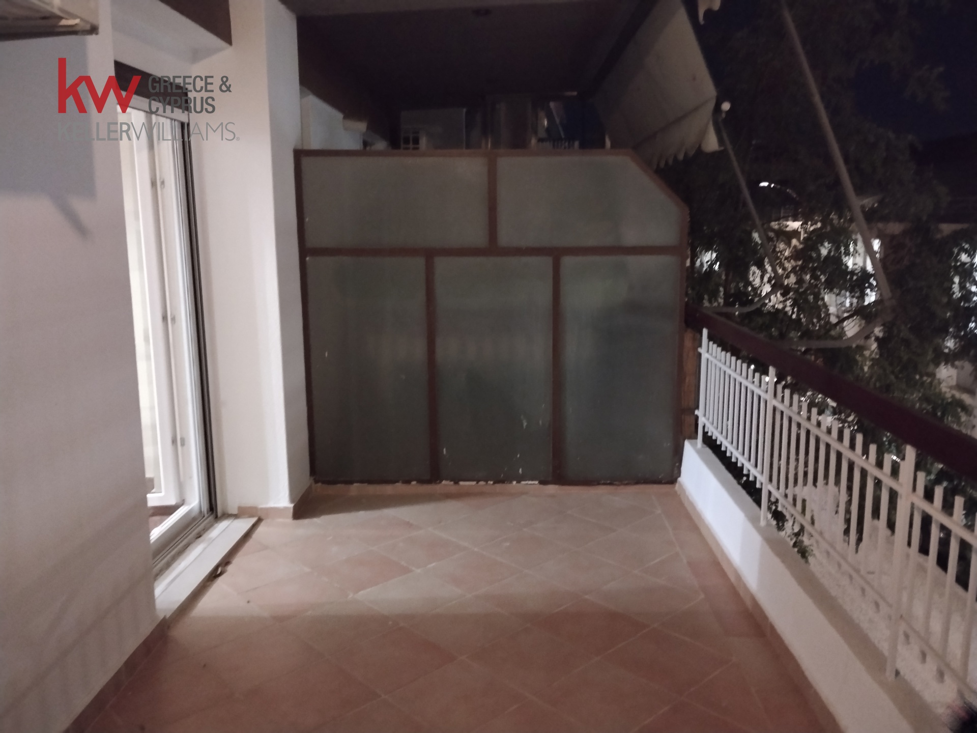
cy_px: 366
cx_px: 488
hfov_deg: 61.7
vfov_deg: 48.2
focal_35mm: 29
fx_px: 818
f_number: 1.8
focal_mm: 4.22
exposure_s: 1/16.7
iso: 2000
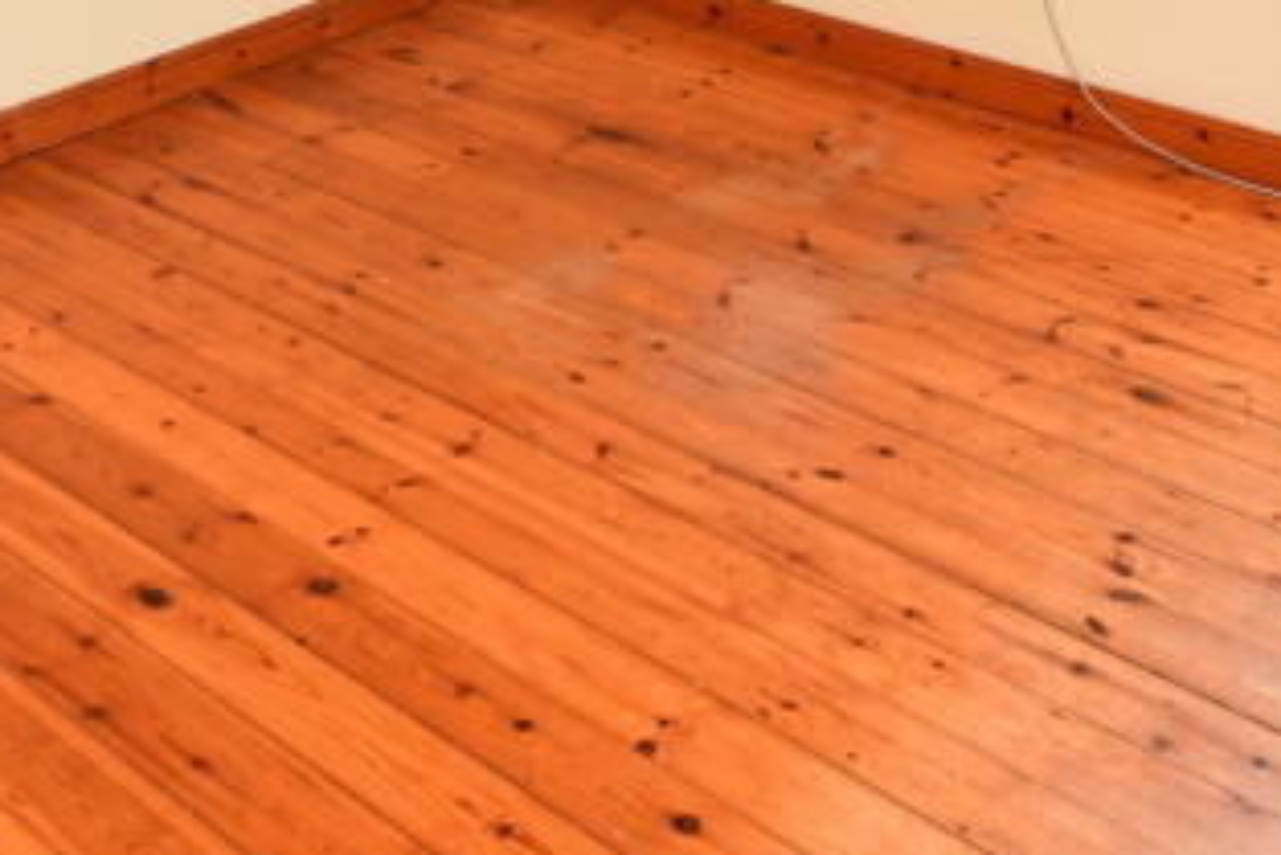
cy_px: -403
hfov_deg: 40.3
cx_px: 683
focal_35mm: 49
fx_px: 1744
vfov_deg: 22.8
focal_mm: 10
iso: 1100
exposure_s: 1/125
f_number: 9
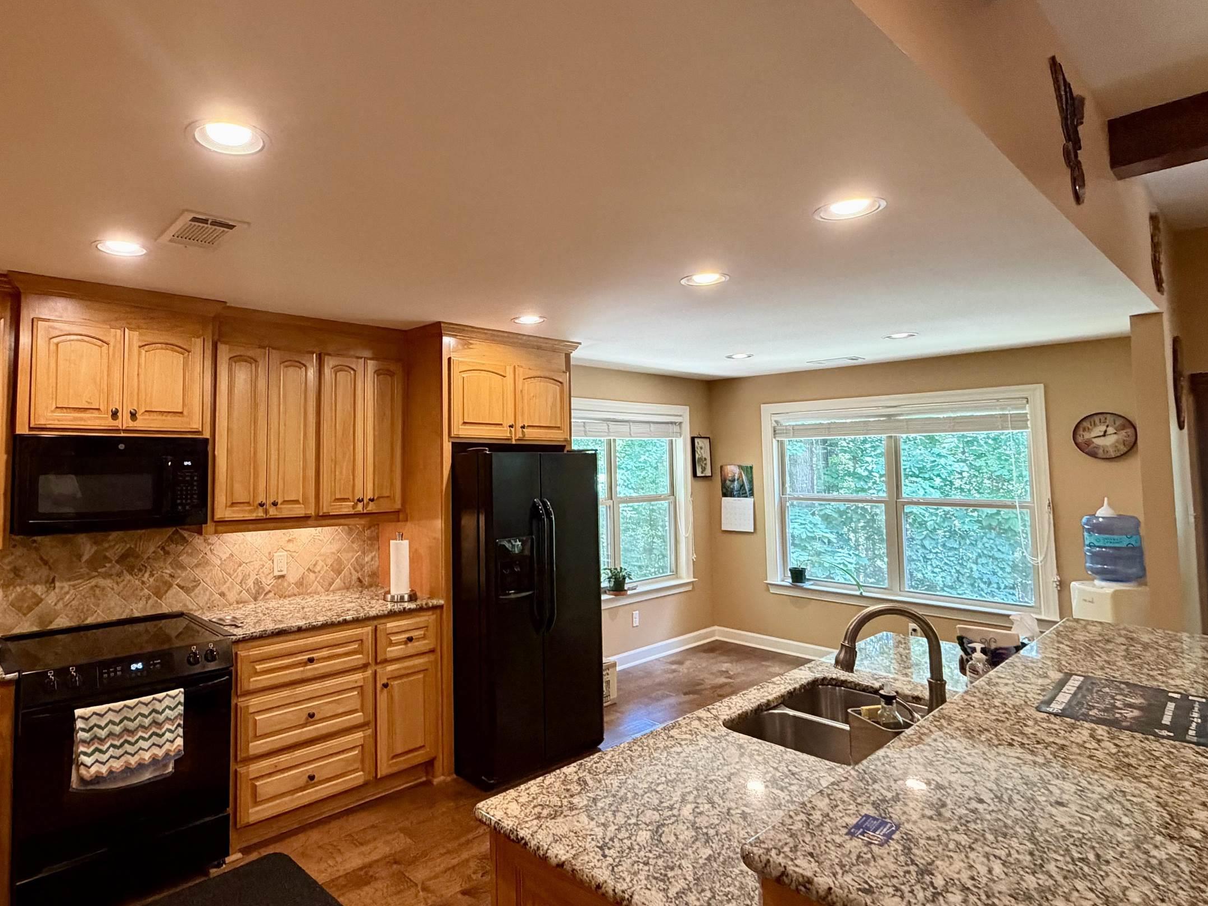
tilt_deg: +4.4
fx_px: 698
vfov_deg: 65.9
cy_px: 421
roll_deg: +0.9
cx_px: 458
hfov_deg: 80.3
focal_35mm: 20
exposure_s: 1/60
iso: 400
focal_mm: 2.22
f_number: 2.2
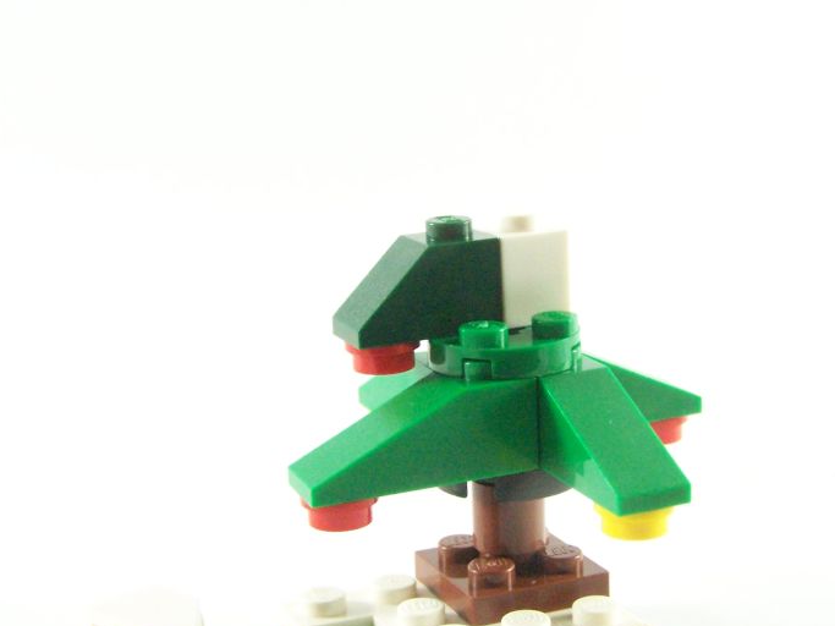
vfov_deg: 24.4
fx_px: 1447
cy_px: 330
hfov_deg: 32.0
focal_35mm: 60
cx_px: 524
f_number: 4
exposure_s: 1/60
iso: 400
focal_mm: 6.7
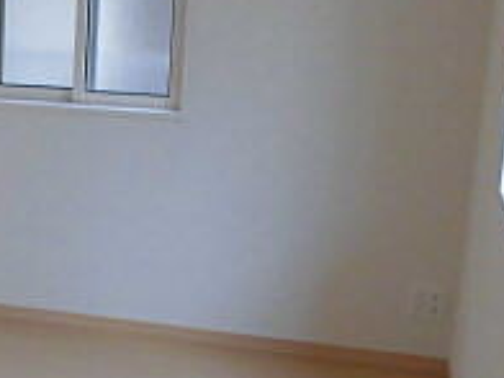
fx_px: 1238
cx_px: -221
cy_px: 211
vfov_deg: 17.4
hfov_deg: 20.2
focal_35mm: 85
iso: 100
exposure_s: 1/60
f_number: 3.5
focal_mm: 4.6
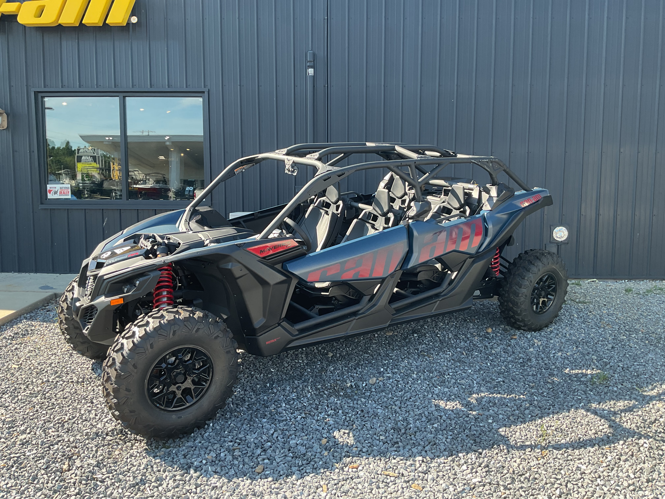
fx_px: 557
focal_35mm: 29
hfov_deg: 61.7
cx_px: 332
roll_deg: +0.3
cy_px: 250
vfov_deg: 48.2
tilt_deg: -5.1
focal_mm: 3
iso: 16
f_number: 1.8
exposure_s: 1/182
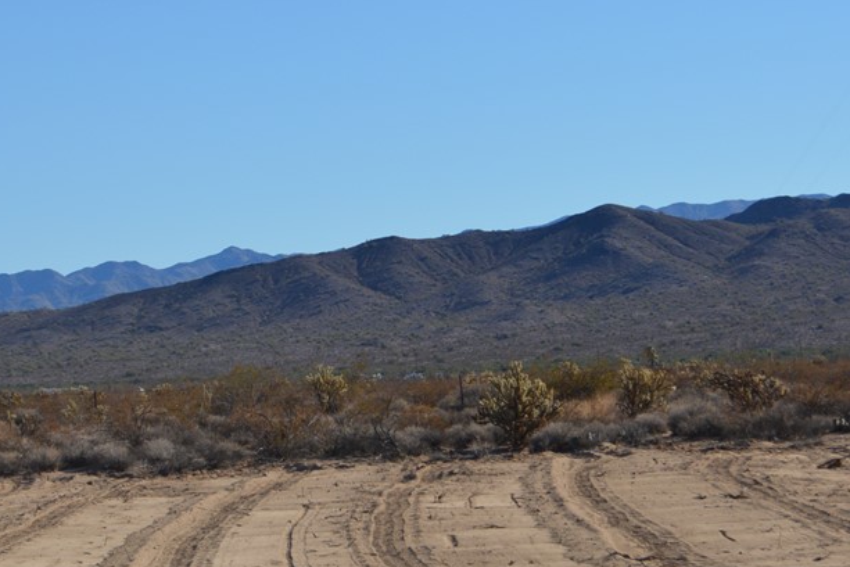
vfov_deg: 9.4
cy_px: 208
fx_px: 3445
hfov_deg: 14.1
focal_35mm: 146
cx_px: 494
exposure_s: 1/2000
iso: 400
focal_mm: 55
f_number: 7.1
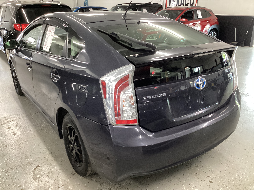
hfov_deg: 58.4
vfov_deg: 45.4
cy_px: 95
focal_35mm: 31
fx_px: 227
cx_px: 127
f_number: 2.4
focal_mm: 3.3
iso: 320
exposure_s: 1/40
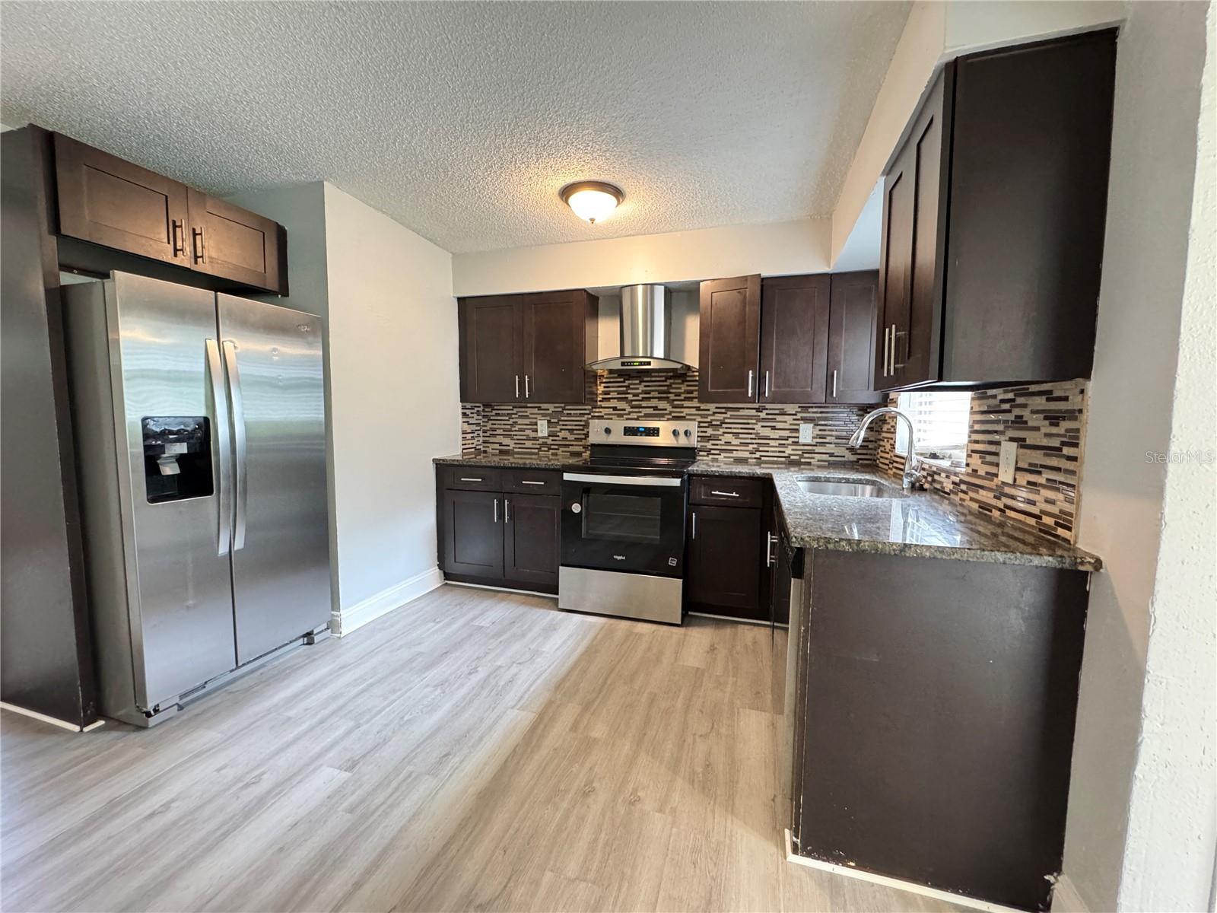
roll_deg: -0.3
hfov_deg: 102.1
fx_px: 492
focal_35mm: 14
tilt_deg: -5.0
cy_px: 456
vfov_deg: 85.7
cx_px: 608
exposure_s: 1/60
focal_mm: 2.22
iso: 1000
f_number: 2.2
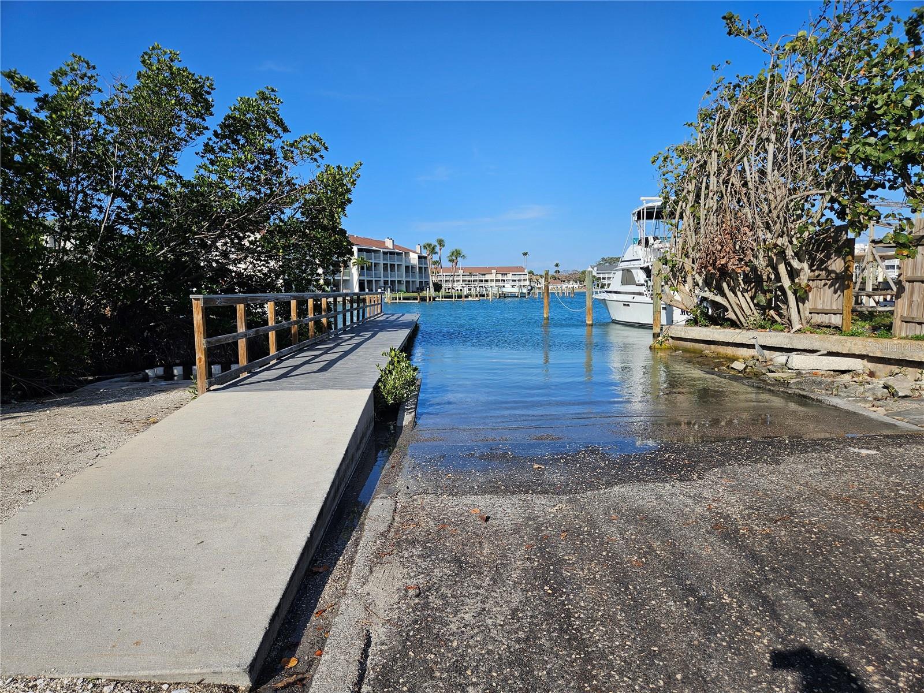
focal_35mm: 23
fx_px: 614
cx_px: 462
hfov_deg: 73.9
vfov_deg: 58.9
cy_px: 346
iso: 25
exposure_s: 1/2572
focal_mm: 5.4
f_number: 1.8
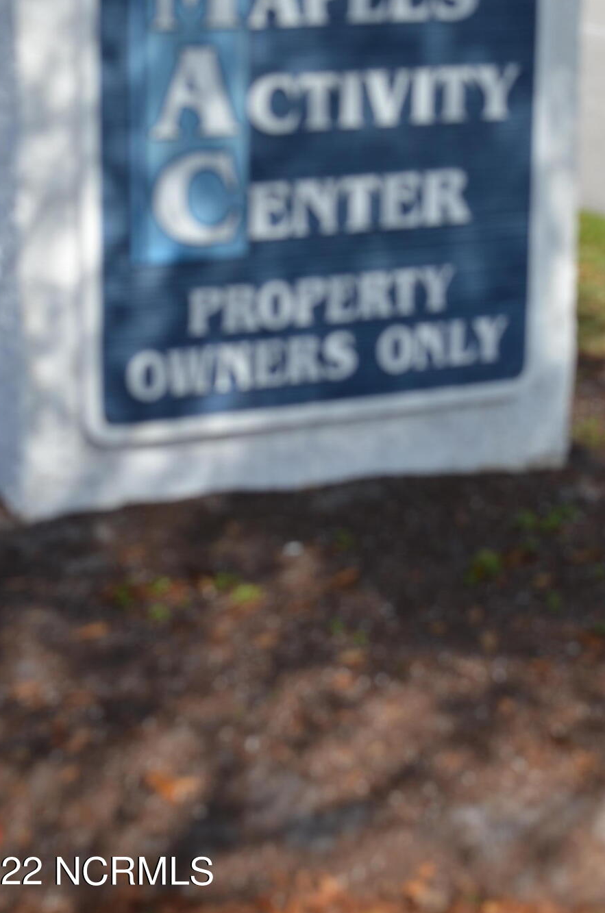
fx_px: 2507
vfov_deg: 20.5
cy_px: 249
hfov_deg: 13.8
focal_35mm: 99
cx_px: 380
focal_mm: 44
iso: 125
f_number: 8
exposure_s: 1/250
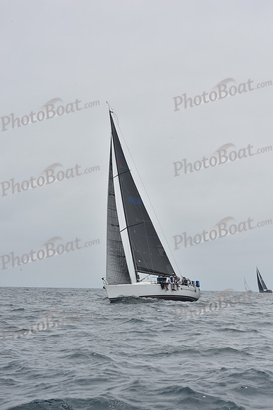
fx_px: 1137
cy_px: 205
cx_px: 136
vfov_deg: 20.4
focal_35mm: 100
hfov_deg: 13.7
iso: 250
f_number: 13
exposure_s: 1/800
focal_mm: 100
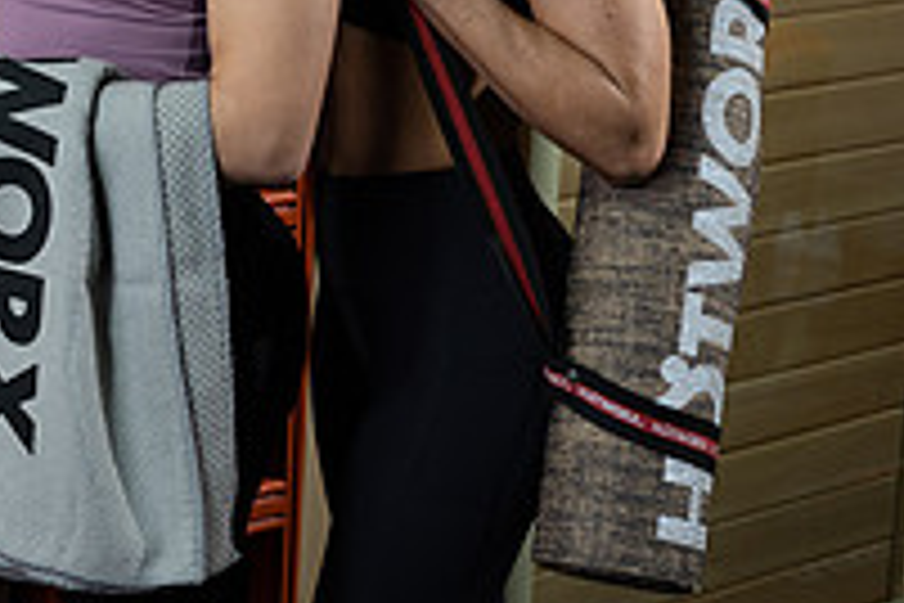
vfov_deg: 13.4
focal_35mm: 101
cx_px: -270
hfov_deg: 18.8
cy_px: 34
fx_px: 2536
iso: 200
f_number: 2.8
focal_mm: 35
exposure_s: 1/125
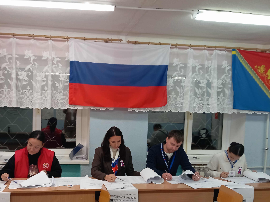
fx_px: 281
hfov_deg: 51.1
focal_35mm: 36
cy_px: 123
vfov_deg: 39.5
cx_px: 110
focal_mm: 4.22
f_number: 1.8
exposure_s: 1/33.3
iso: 328
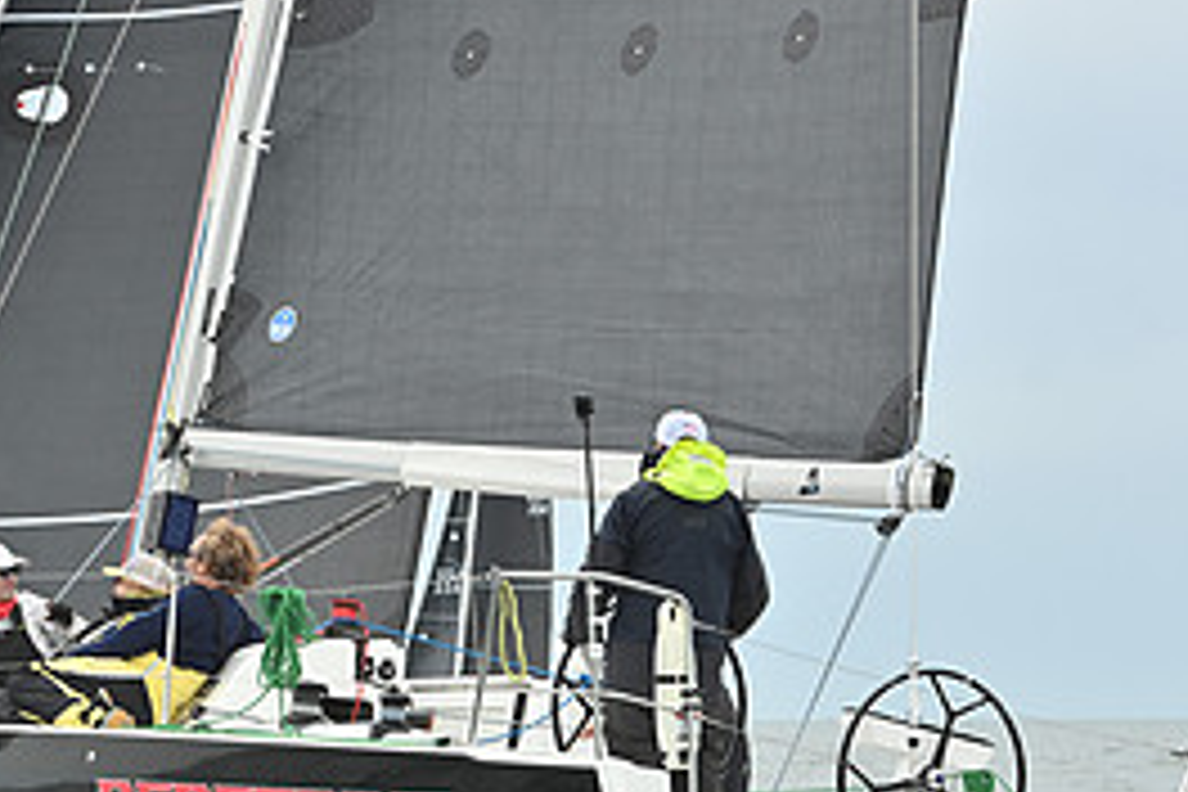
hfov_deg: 9.8
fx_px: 6896
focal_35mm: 209
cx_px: 171
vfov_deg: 6.6
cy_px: 587
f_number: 7.1
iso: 320
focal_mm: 95
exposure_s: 1/1250
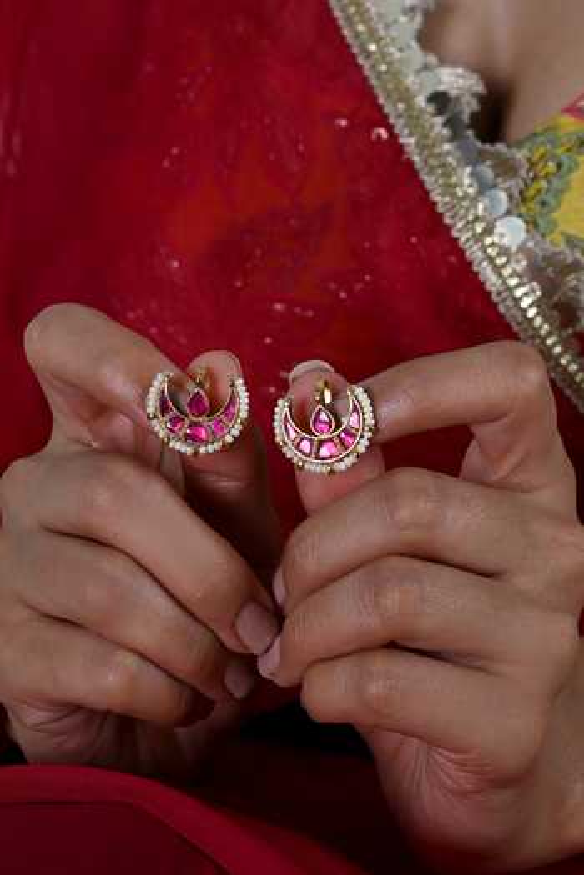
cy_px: 438
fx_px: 1217
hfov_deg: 27.0
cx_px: 292
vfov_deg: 39.6
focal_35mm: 50
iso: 125
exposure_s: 1/125
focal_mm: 50
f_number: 10
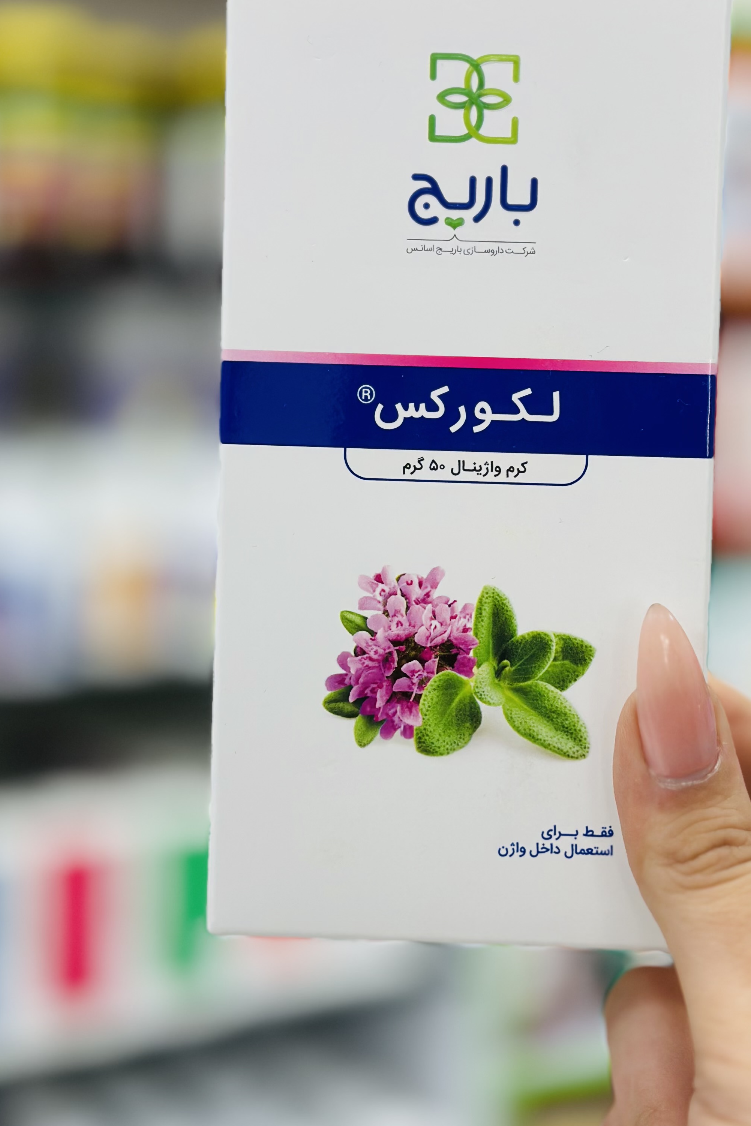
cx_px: 493
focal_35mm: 67
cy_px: 454
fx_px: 2096
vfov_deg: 30.0
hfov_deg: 20.3
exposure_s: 1/100
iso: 80
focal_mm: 6.86
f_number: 1.78
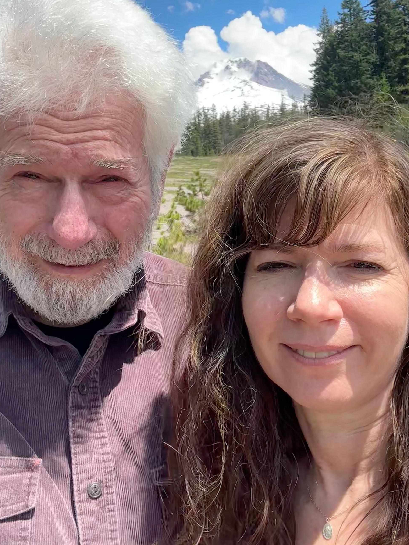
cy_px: 252
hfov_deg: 39.6
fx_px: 567
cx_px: 216
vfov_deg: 51.3
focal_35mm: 36
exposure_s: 1/702
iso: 25
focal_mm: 2.69
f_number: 1.9
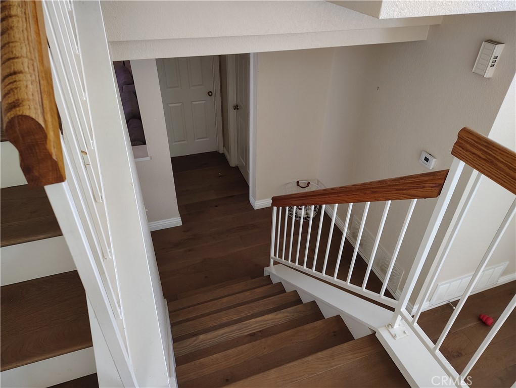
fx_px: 358
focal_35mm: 24
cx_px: 258
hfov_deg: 71.5
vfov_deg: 56.9
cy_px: 194
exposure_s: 1/60
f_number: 1.8
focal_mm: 5.56
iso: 1488
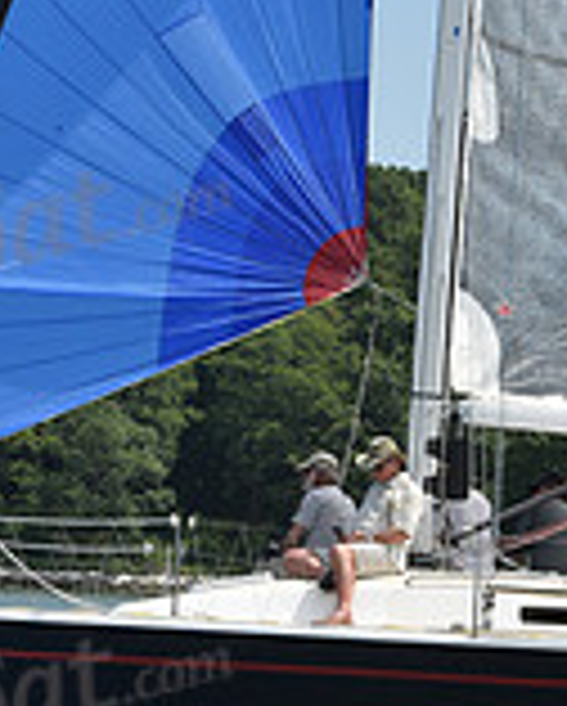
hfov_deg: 6.4
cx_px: 468
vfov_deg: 8.0
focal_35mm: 242
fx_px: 5066
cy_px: 429
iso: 320
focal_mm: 70
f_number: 13
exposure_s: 1/800
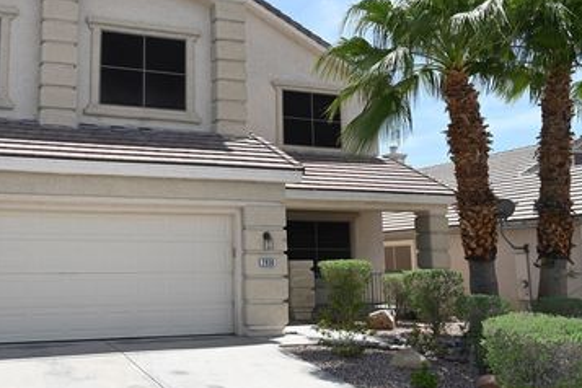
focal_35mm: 43
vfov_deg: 31.3
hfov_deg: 45.0
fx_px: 690
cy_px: 162
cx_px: 192
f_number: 10
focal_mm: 30.5
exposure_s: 1/200
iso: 100
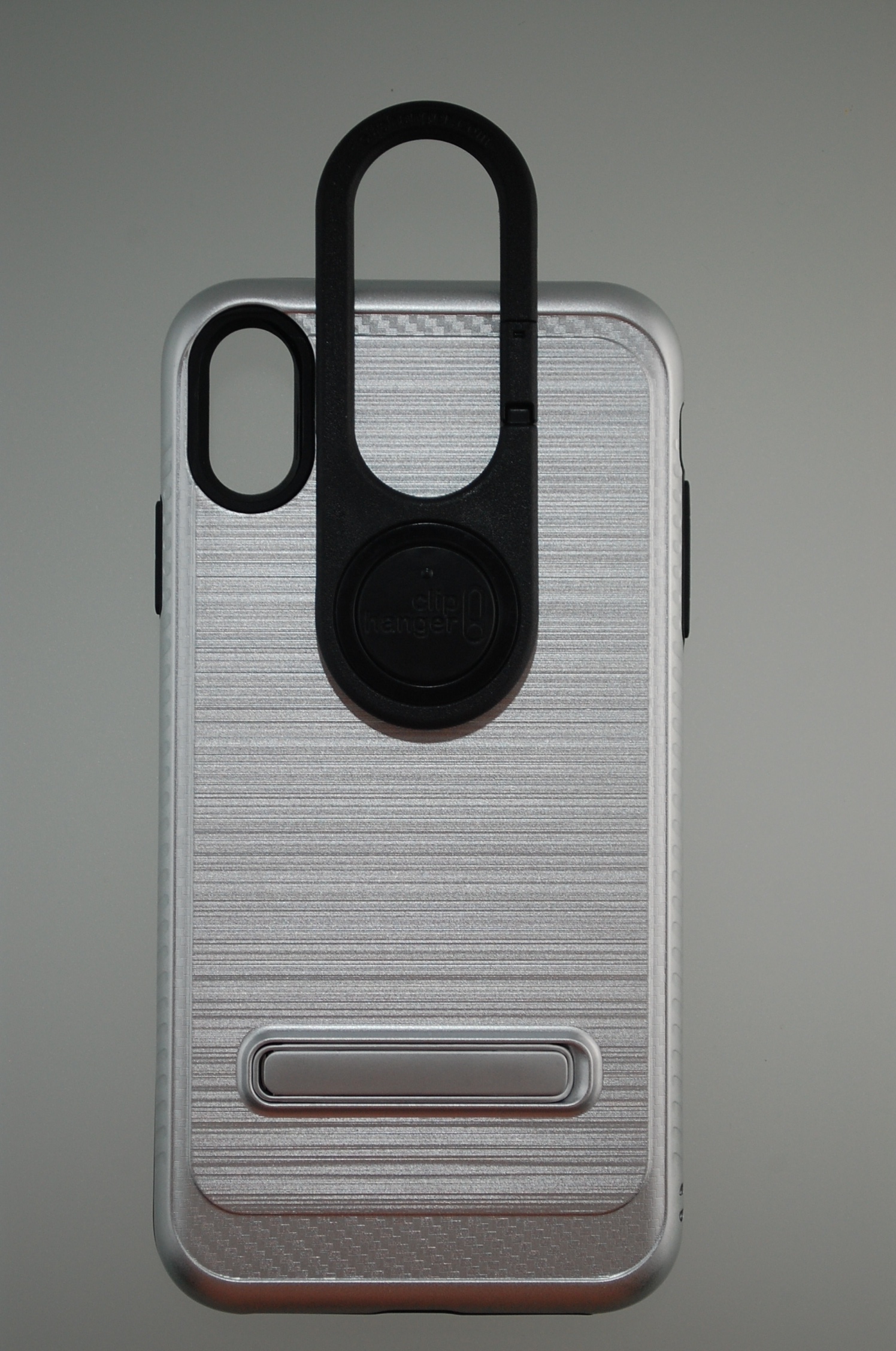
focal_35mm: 69
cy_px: 676
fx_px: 2585
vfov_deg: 29.3
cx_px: 448
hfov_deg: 19.7
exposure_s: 1/60
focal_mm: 46
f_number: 5.3
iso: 400
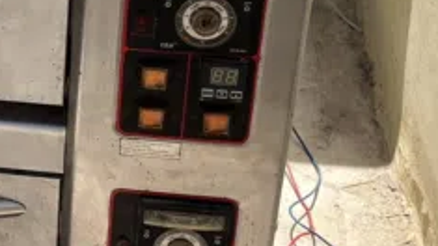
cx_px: -116
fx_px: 894
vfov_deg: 15.3
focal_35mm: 77
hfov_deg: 24.4
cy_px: -13
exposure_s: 1/2463
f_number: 1.6
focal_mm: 5.1
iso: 50
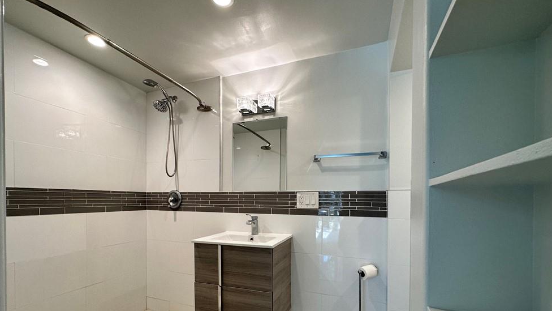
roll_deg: +0.5
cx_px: 269
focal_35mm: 16
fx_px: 234
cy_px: 203
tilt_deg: -0.7
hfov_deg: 99.4
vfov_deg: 65.6
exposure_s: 1/120
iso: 125
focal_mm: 2.22
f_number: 2.2
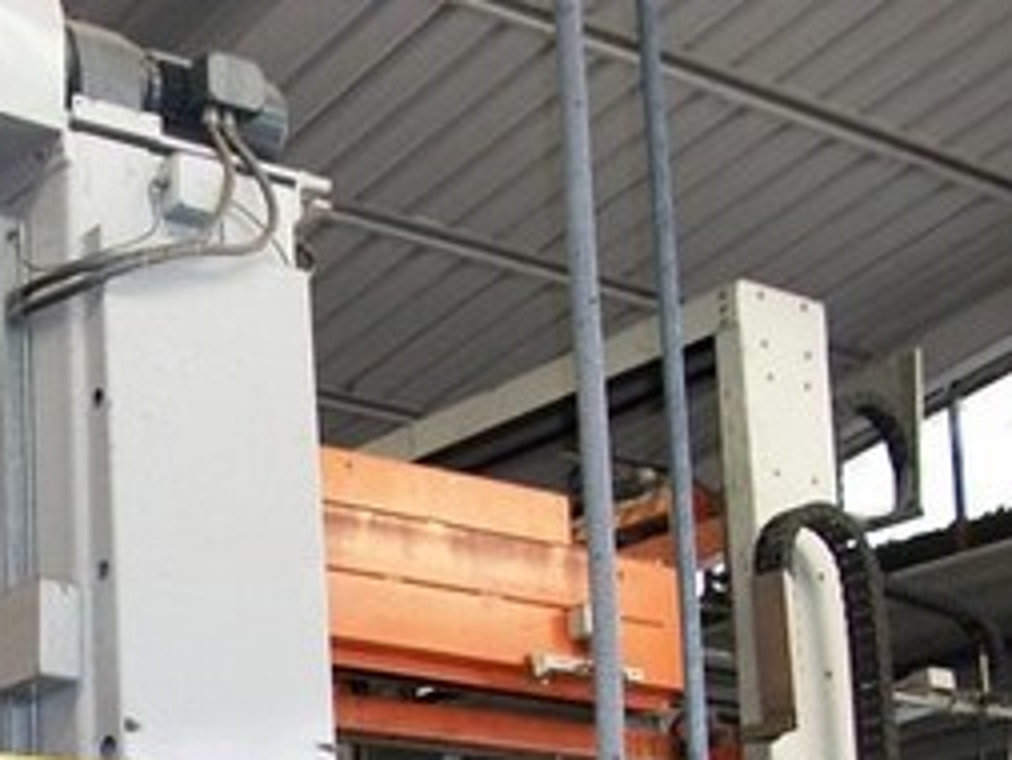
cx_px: -84
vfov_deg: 17.3
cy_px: 928
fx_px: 2369
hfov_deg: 22.8
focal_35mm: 81
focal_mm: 5.7
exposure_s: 1/30
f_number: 2.9
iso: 240
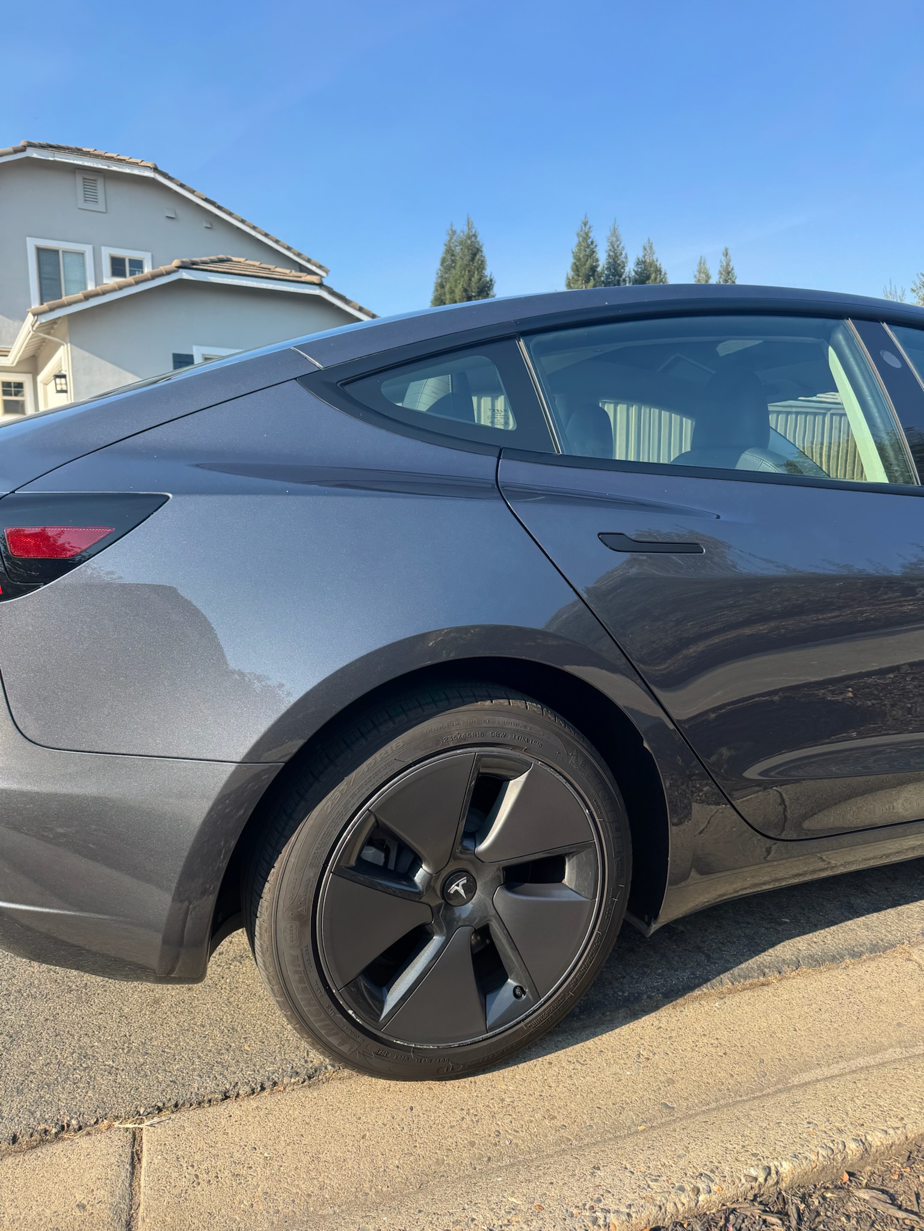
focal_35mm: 24
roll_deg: +0.1
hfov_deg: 56.8
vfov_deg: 71.6
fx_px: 854
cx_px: 462
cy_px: 616
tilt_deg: -8.8
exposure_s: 1/1597
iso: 80
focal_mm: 6.76
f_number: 1.78
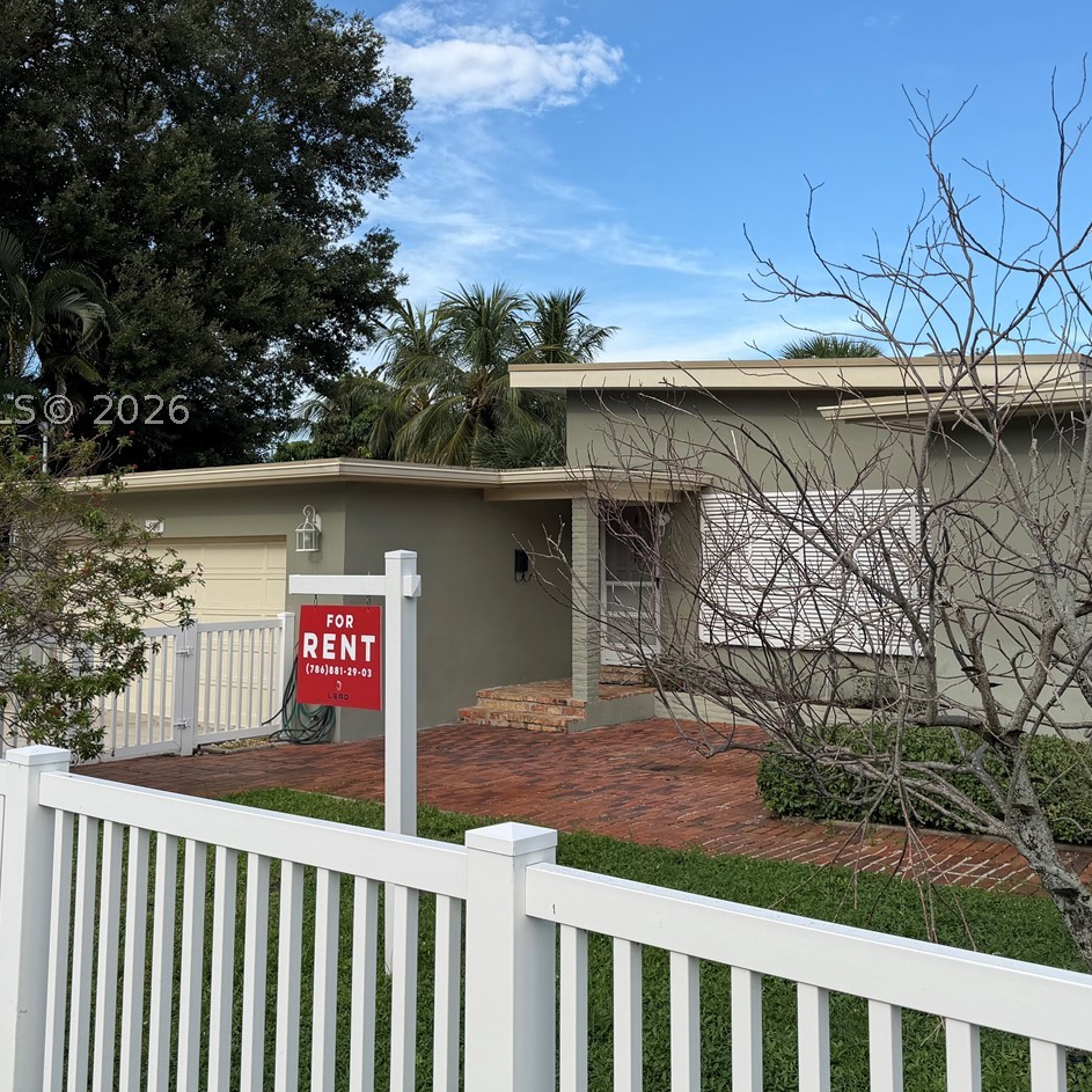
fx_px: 1285
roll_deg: -0.2
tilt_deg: +7.2
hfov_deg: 46.0
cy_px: 410
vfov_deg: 45.7
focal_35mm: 36
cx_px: 545
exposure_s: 1/2611
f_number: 1.78
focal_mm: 6.76
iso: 80
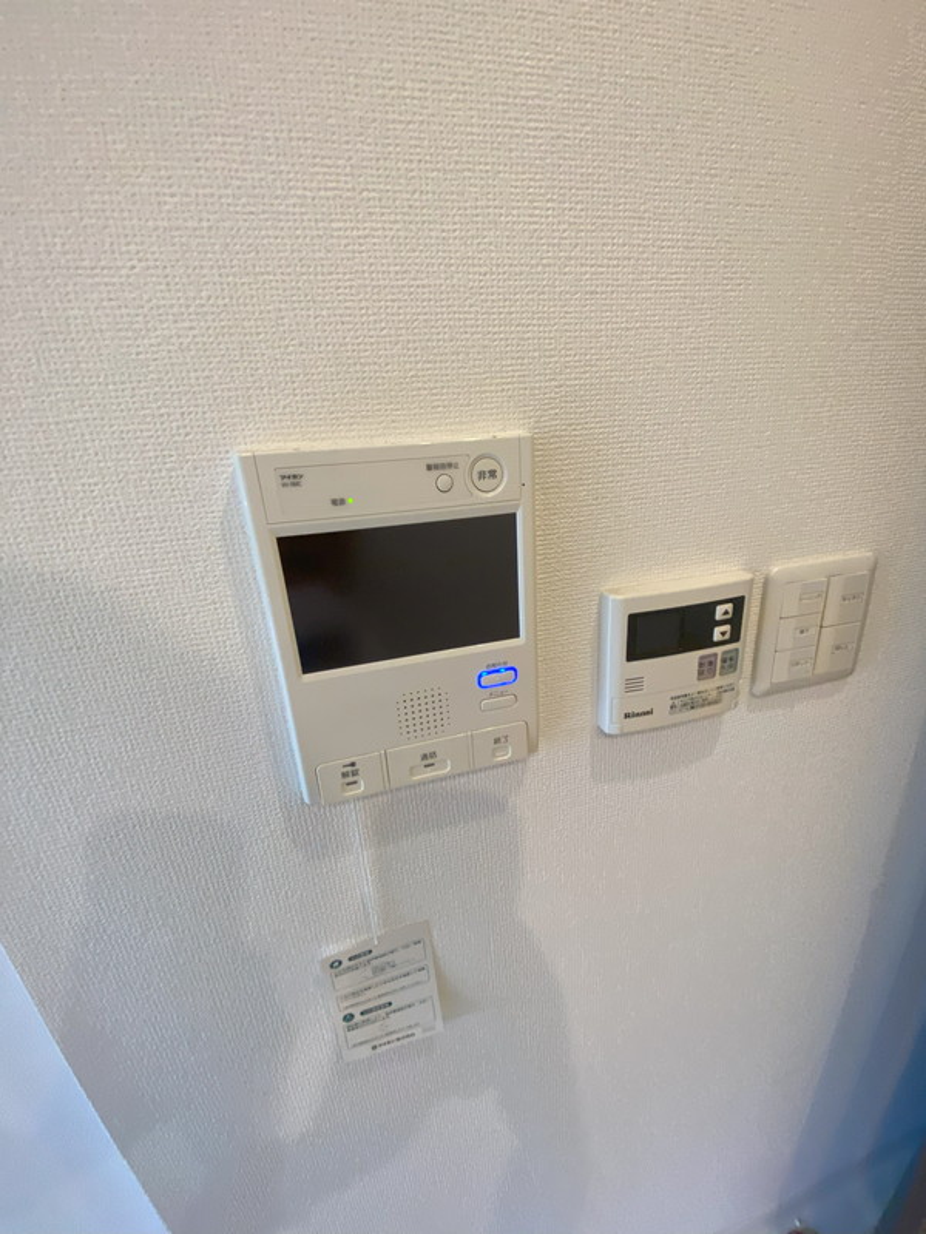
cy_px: 617
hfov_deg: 89.9
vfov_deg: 106.2
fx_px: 464
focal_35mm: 13
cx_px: 463
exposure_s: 1/100
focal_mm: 1.54
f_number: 2.4
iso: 200
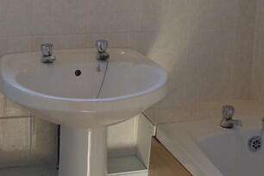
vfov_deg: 15.3
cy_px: -15
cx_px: 104
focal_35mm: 87
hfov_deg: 23.3
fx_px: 638
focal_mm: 4.4
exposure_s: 1/40
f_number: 3.4
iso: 80
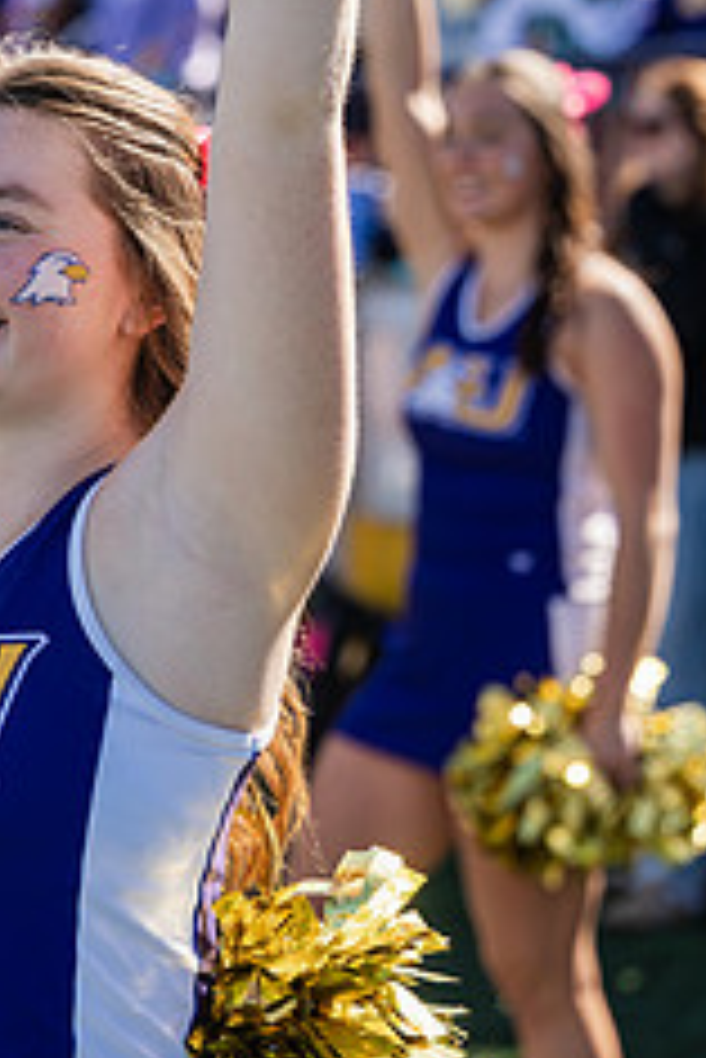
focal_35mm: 134
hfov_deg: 10.2
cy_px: 338
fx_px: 3936
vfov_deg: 15.3
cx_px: 58
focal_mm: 70
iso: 125
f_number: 3.2
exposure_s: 1/800
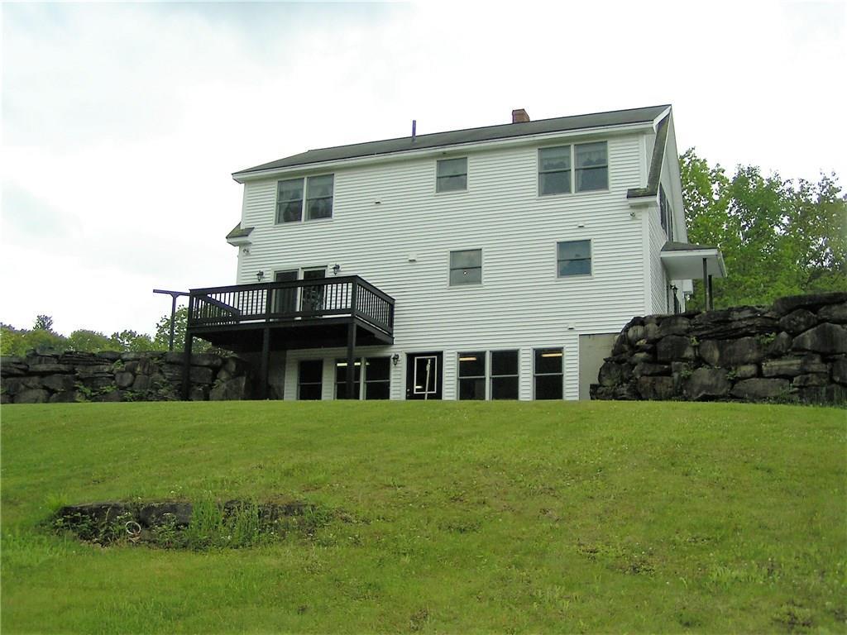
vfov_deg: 37.7
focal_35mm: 38
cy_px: 318
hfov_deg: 49.0
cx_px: 424
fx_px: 930
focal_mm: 5.8
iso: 80
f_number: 3.2
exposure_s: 1/800
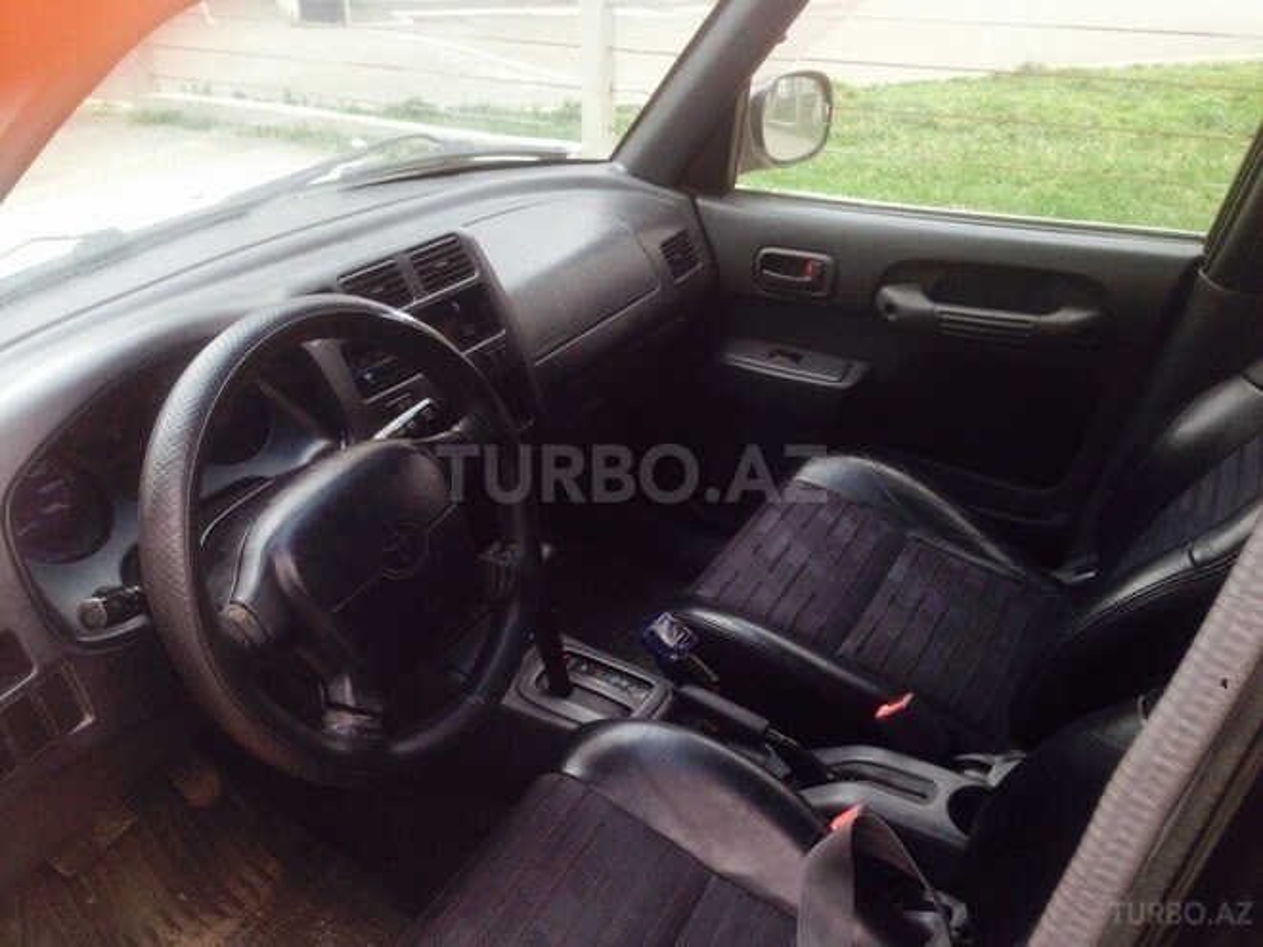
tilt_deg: -26.8
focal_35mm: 33
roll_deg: -2.2
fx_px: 1204
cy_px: 474
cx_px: 632
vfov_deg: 42.9
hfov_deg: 55.4
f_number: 2.4
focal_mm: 4.12
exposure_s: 1/60
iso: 50
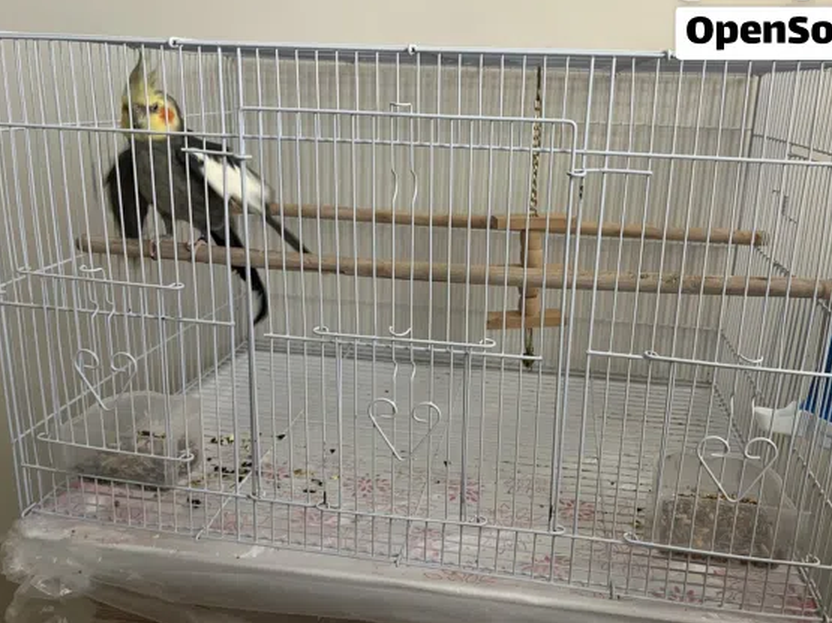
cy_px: 276
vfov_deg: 46.7
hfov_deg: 59.9
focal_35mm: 30
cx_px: 450
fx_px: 721
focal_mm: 5.1
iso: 320
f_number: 1.6
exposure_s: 1/60
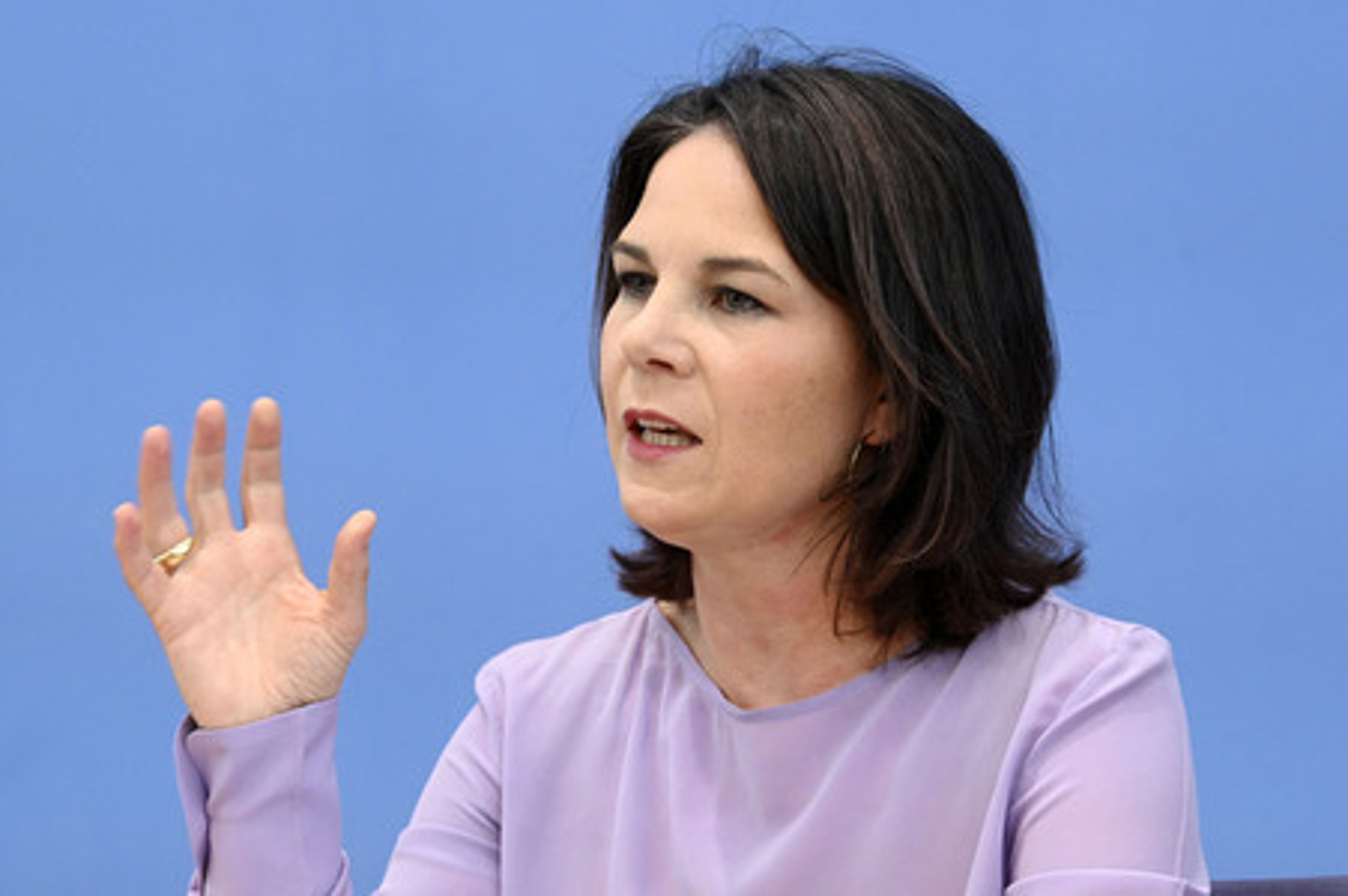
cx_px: 674
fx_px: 5051
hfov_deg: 15.2
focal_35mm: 135
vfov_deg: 10.1
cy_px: 448
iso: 5000
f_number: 6.3
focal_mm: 135
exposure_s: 1/640
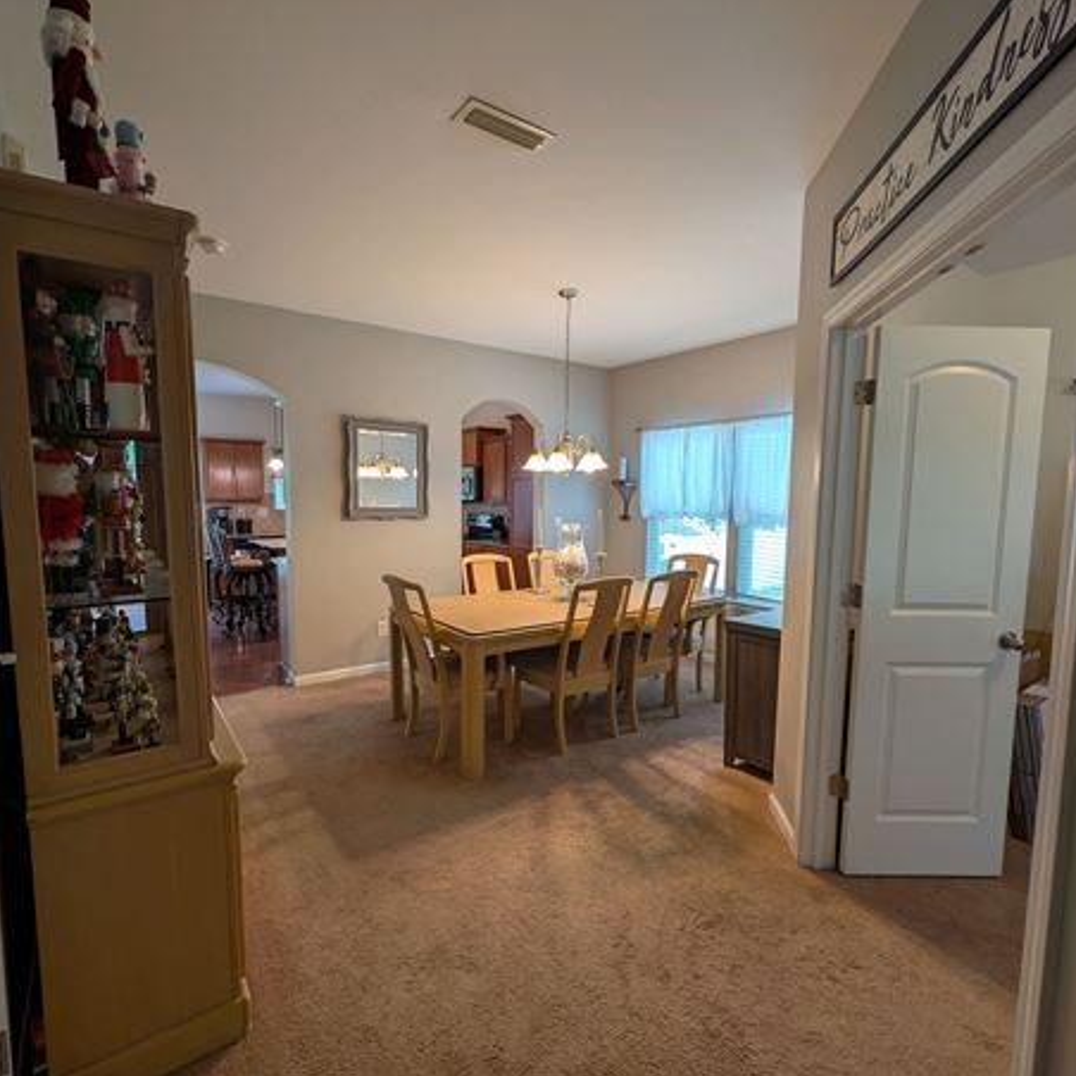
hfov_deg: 91.1
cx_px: 528
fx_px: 528
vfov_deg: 91.1
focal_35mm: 15
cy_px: 548
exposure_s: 1/60
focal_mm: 2.02
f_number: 1.7
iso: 59
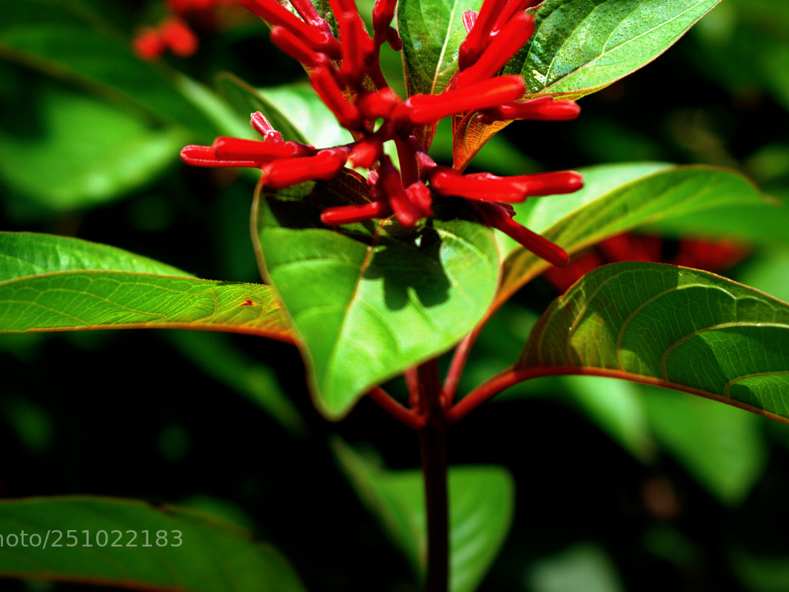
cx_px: 389
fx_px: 2485
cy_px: 200
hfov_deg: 18.0
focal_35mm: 109
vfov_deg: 13.6
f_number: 8
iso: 200
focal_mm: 50
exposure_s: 1/250
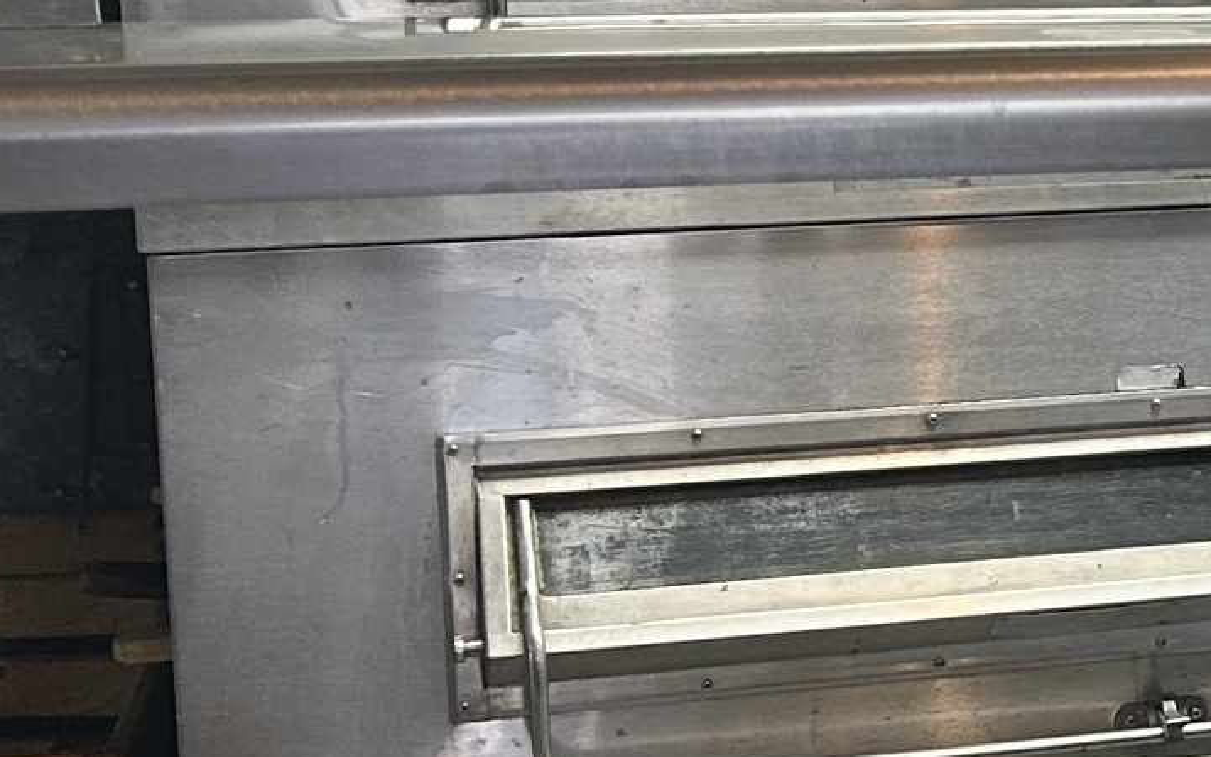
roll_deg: +0.1
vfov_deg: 11.1
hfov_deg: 15.5
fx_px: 3894
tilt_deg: -7.2
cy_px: 267
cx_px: 2093
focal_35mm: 118
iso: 80
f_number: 1.5
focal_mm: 5.7
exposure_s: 1/60
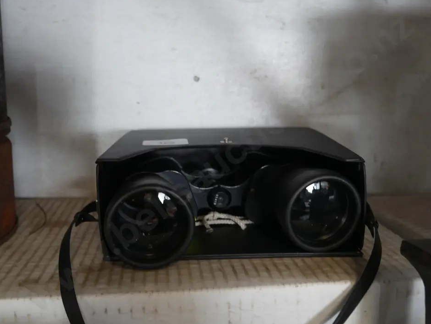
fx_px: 436
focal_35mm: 35
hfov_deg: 52.6
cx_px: 220
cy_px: 164
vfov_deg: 40.7
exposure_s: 1/60
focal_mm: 16
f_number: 3.6
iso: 800
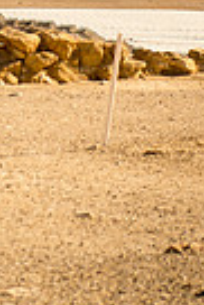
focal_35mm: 232
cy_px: -110
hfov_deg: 5.9
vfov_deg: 8.7
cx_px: 83
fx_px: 1967
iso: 200
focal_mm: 70
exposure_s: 1/4000
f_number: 2.8
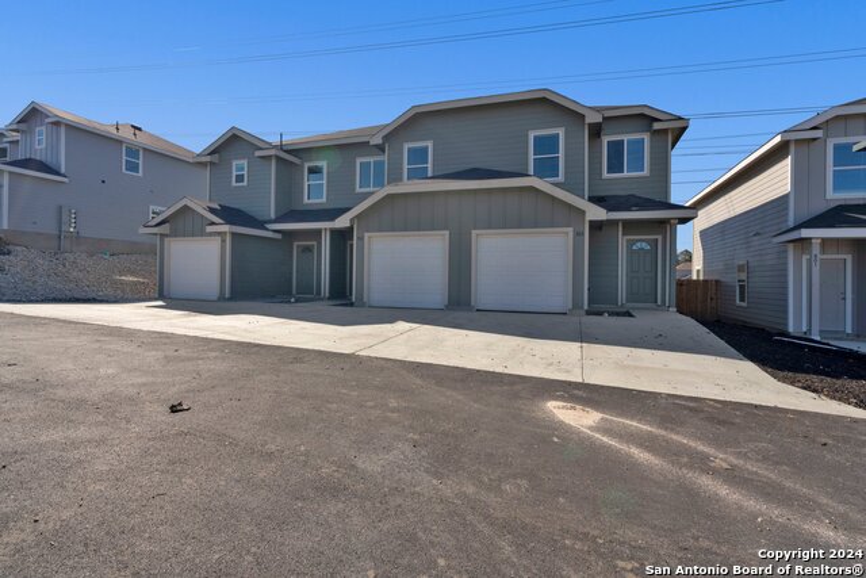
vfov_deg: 73.8
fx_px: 385
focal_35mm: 16
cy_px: 289
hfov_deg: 96.7
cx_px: 433
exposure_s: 1/200
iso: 100
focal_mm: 16
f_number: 9
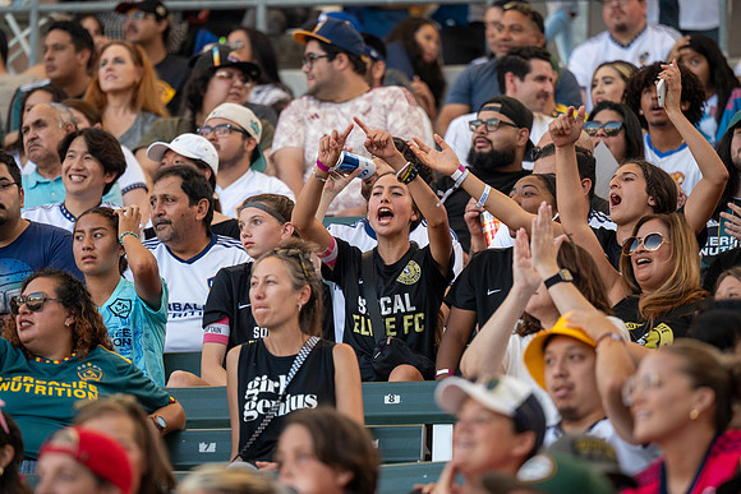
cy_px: 247
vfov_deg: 4.7
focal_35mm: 292
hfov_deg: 7.1
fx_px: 6011
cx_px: 370
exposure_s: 1/2000
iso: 1000
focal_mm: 195
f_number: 2.8
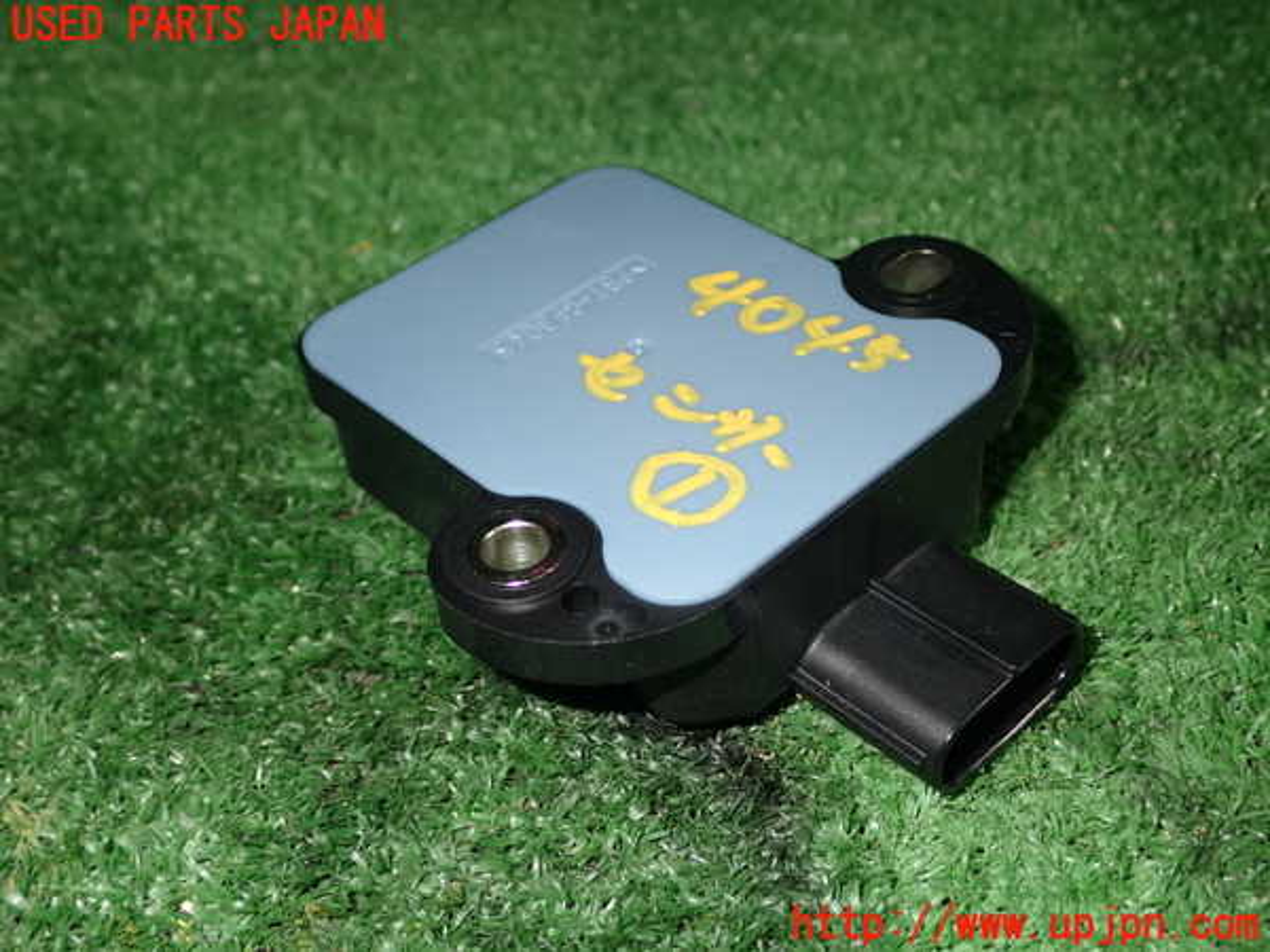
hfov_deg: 42.9
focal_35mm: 44
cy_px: 476
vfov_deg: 32.9
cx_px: 635
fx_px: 1614
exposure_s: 1/40
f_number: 9
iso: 200
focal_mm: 7.84
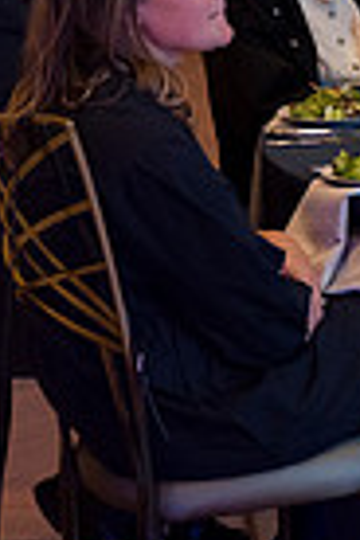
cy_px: 10
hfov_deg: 6.7
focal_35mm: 193
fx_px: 2895
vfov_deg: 10.6
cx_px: 896
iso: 800
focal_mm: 46
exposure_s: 1/40
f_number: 2.8
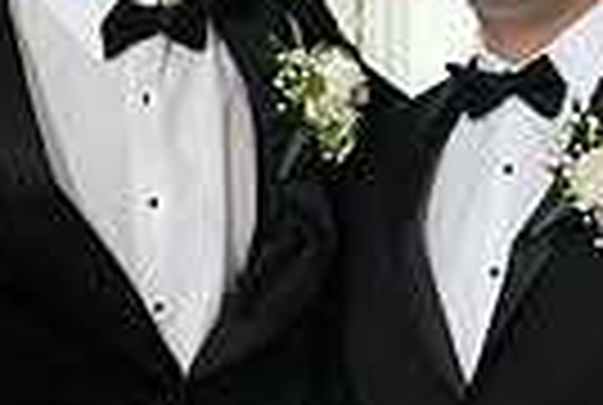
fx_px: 3190
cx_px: 310
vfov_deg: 7.3
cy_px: 227
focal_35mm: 190
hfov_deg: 10.8
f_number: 4
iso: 800
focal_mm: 44
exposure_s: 1/200
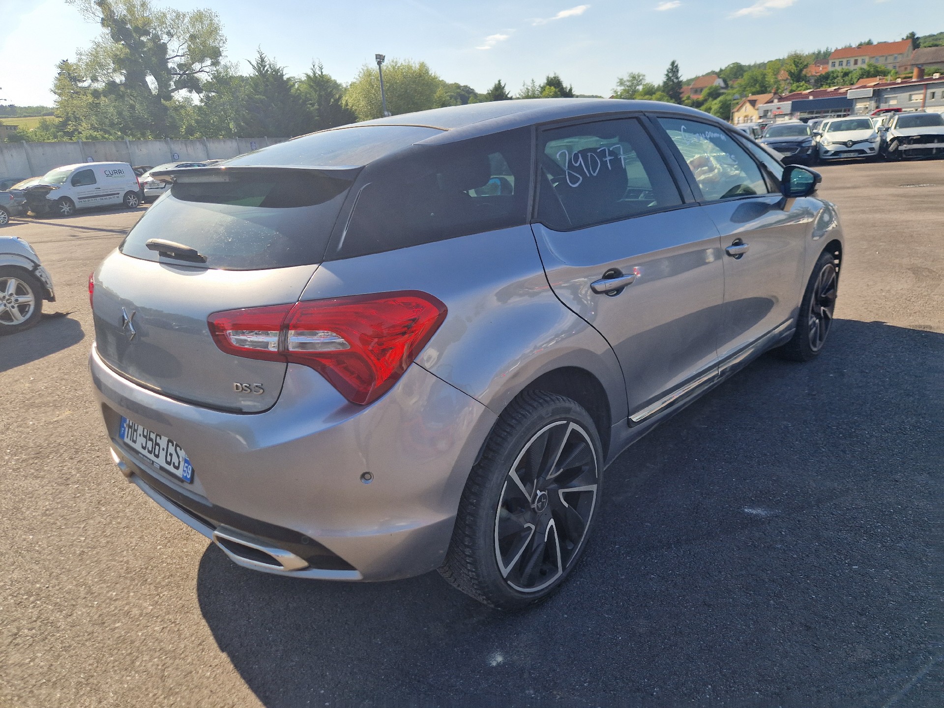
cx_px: 472
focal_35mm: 23
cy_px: 354
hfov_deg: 73.9
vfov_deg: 58.9
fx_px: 627
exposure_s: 1/1250
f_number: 1.8
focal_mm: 5.4
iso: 50
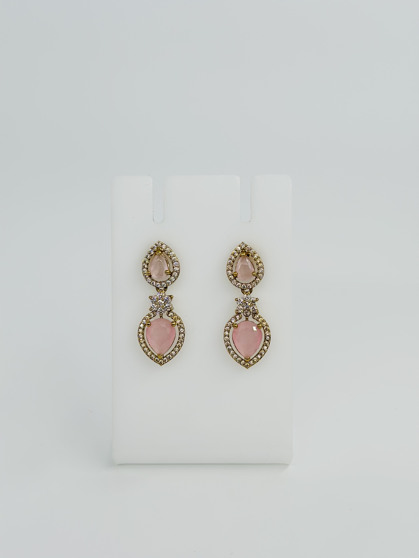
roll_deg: -0.5
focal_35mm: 48
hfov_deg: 30.3
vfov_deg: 39.7
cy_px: 279
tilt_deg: -22.6
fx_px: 775
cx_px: 210
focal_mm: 6.86
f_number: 1.78
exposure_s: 1/1953
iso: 80
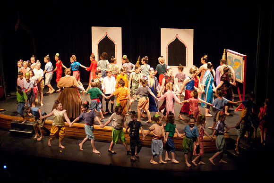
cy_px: 92
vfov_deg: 22.7
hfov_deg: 33.4
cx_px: 137
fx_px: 457
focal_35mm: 60
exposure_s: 1/125
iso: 1000
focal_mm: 40
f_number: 2.8
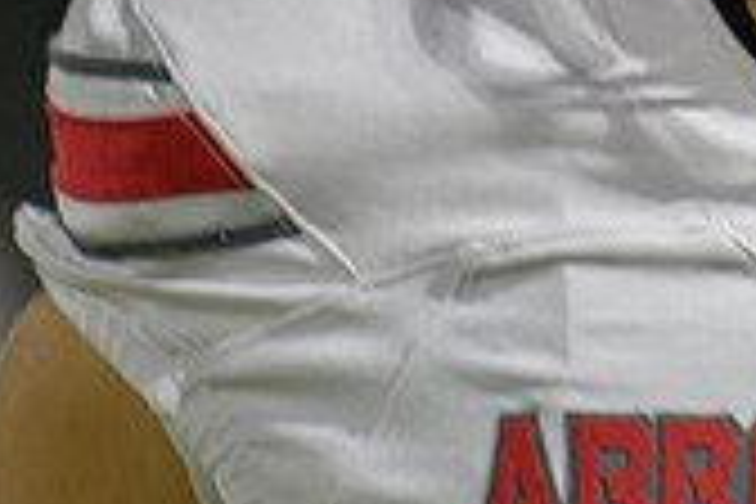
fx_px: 21754
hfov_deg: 2.0
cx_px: 1107
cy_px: 151
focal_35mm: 1036
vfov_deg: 1.3
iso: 1250
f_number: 2.8
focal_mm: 300
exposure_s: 1/250
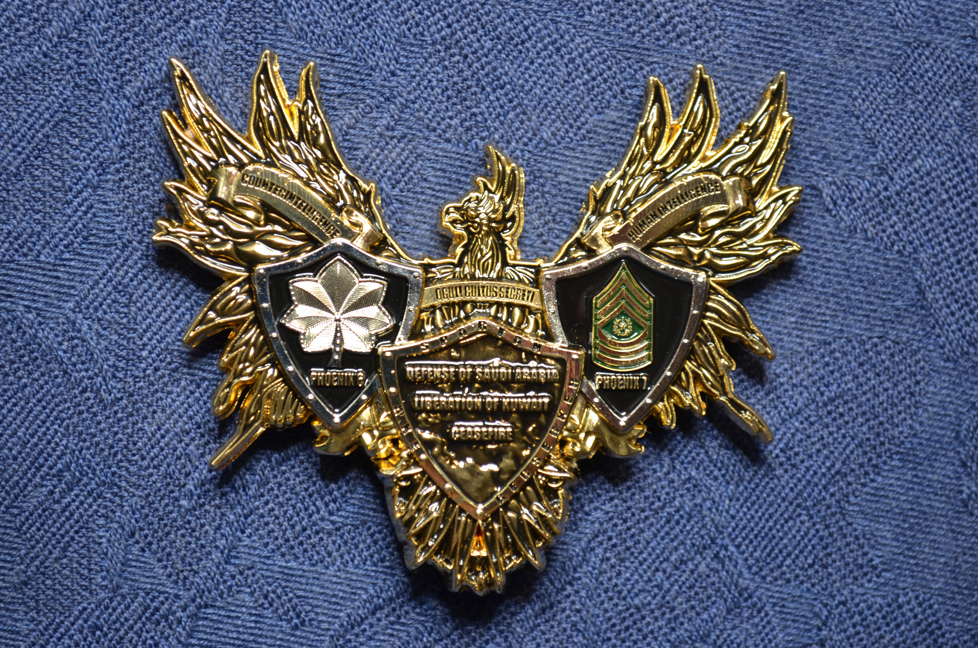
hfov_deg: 24.7
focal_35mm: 82
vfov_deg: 16.5
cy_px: 324
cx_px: 489
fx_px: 2237
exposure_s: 1/2.5
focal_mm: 55
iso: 160
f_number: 8
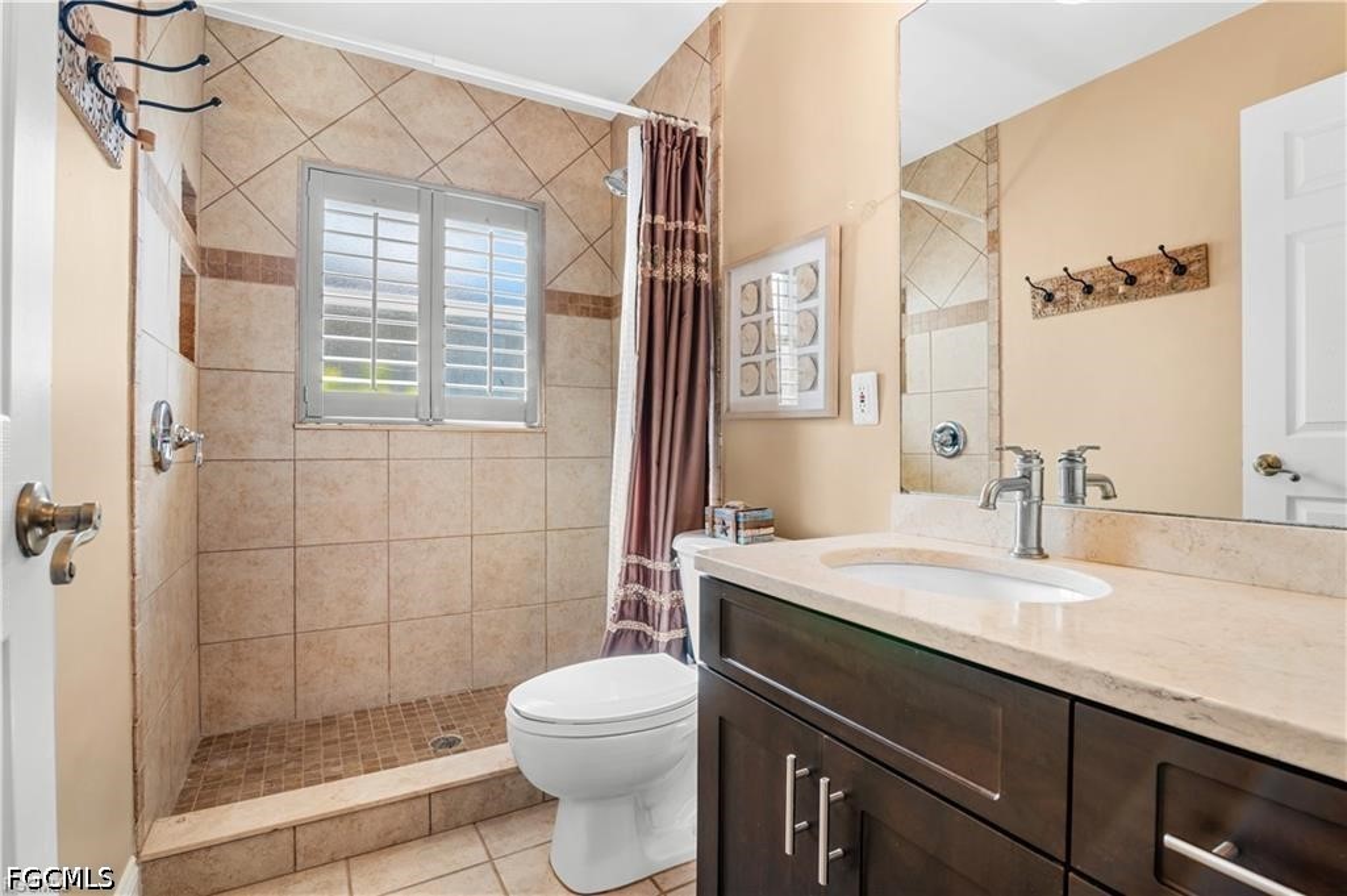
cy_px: 448
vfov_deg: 73.7
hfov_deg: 96.8
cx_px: 674
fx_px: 598
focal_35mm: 16
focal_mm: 16
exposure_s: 1/4
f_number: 10
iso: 320
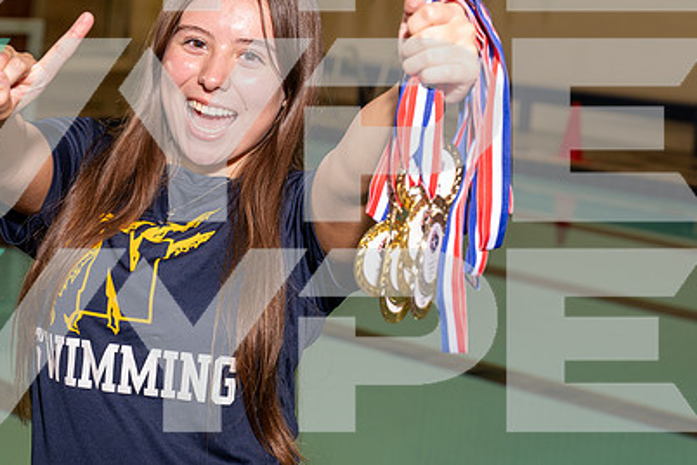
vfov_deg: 15.0
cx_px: 270
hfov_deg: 22.3
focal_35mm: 91
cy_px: 131
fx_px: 1762
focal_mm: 63
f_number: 5.6
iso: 800
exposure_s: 1/250
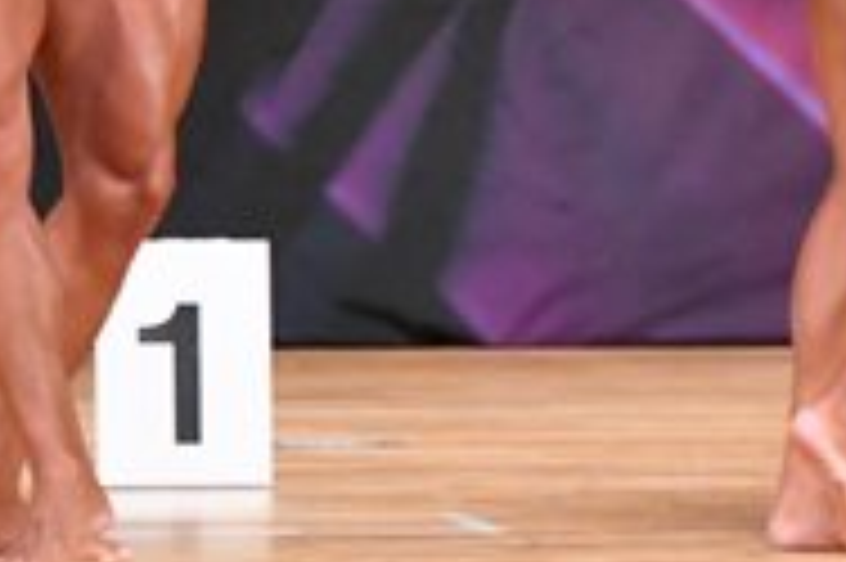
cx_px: 943
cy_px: -324
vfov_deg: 1.8
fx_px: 18102
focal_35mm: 771
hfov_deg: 2.7
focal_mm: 125
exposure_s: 1/400
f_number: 5.6
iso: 5600
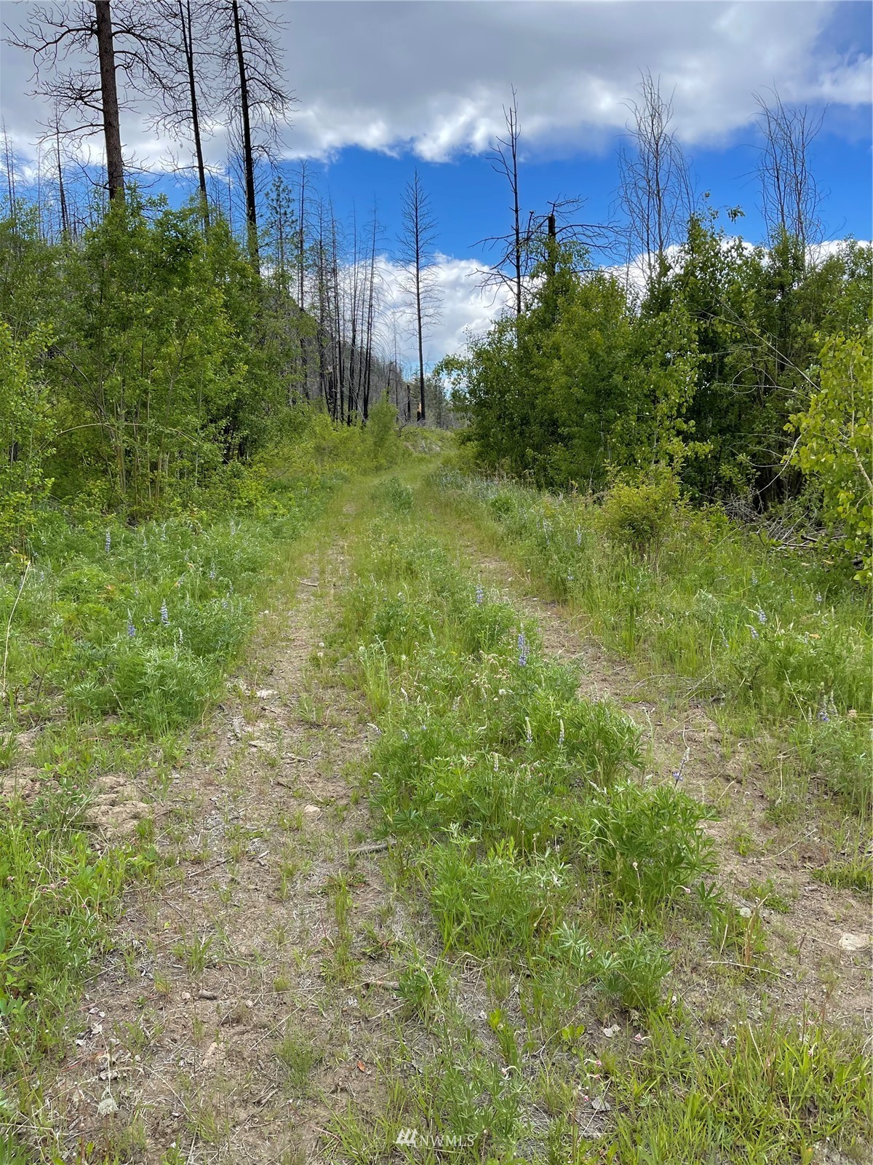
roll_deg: +0.7
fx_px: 874
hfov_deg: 53.1
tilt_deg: -10.4
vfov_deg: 67.3
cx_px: 436
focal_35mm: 26
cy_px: 582
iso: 32
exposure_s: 1/1575
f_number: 1.6
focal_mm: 5.1
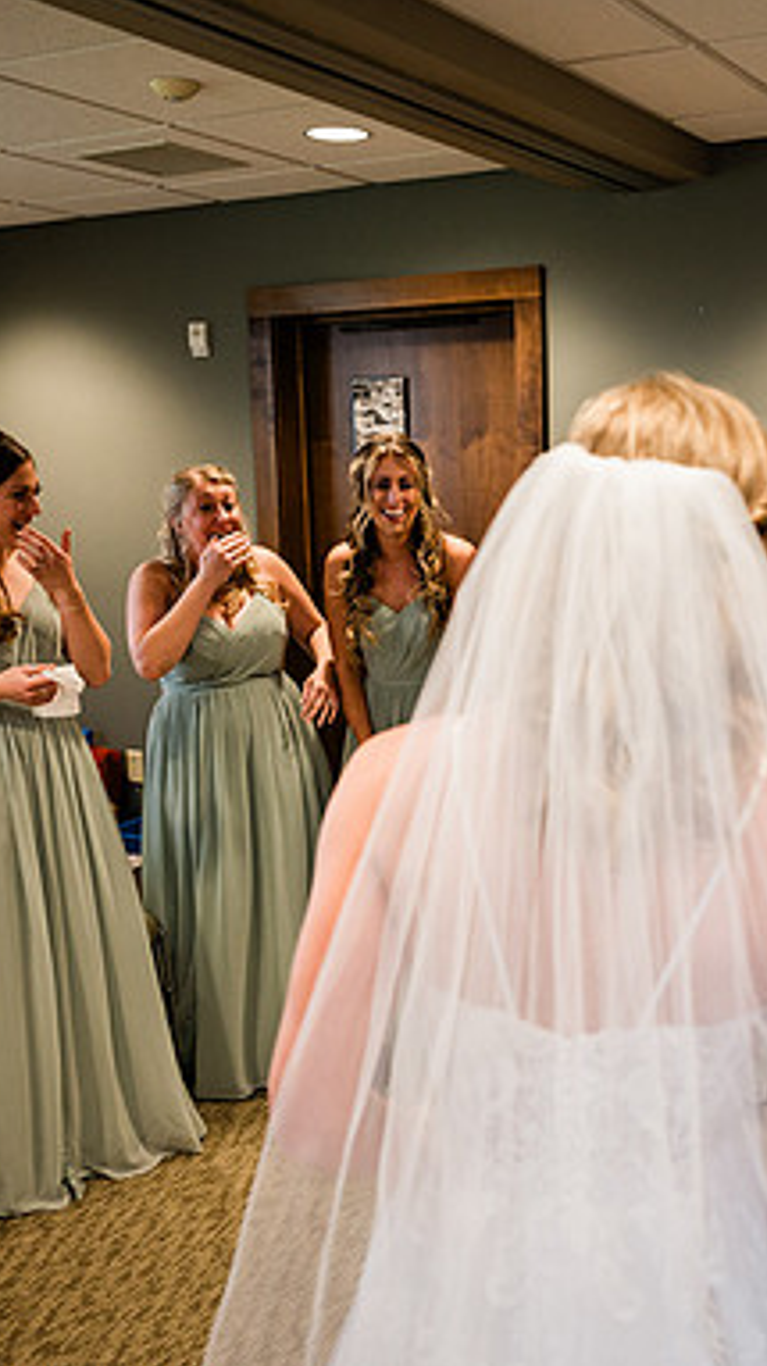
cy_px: 681
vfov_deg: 51.6
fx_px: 1412
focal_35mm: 39
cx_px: 578
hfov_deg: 29.9
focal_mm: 24
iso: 1000
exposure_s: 1/200
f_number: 2.8
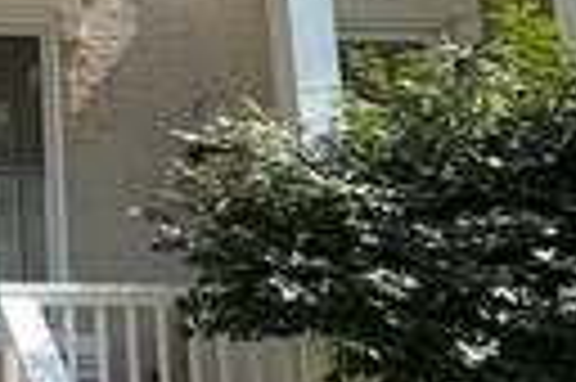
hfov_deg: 28.3
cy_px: 153
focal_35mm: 57
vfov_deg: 23.7
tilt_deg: +12.5
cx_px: -191
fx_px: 911
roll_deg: -1.1
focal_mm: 2.22
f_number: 2.2
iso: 64
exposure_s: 1/849
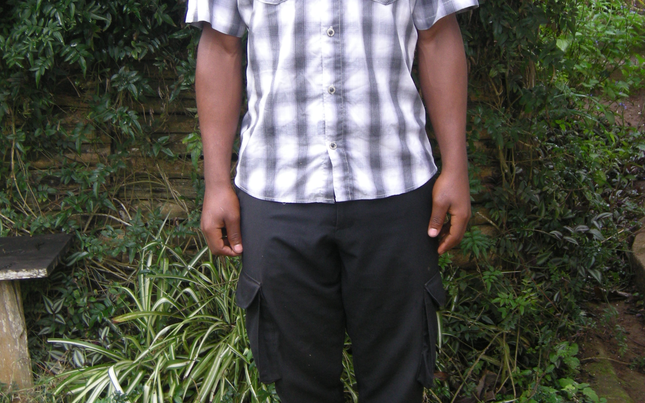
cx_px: 304
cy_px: 132
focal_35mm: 72
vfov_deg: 18.0
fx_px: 1266
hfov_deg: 28.6
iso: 100
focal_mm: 10.1
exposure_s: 1/48
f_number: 3.1
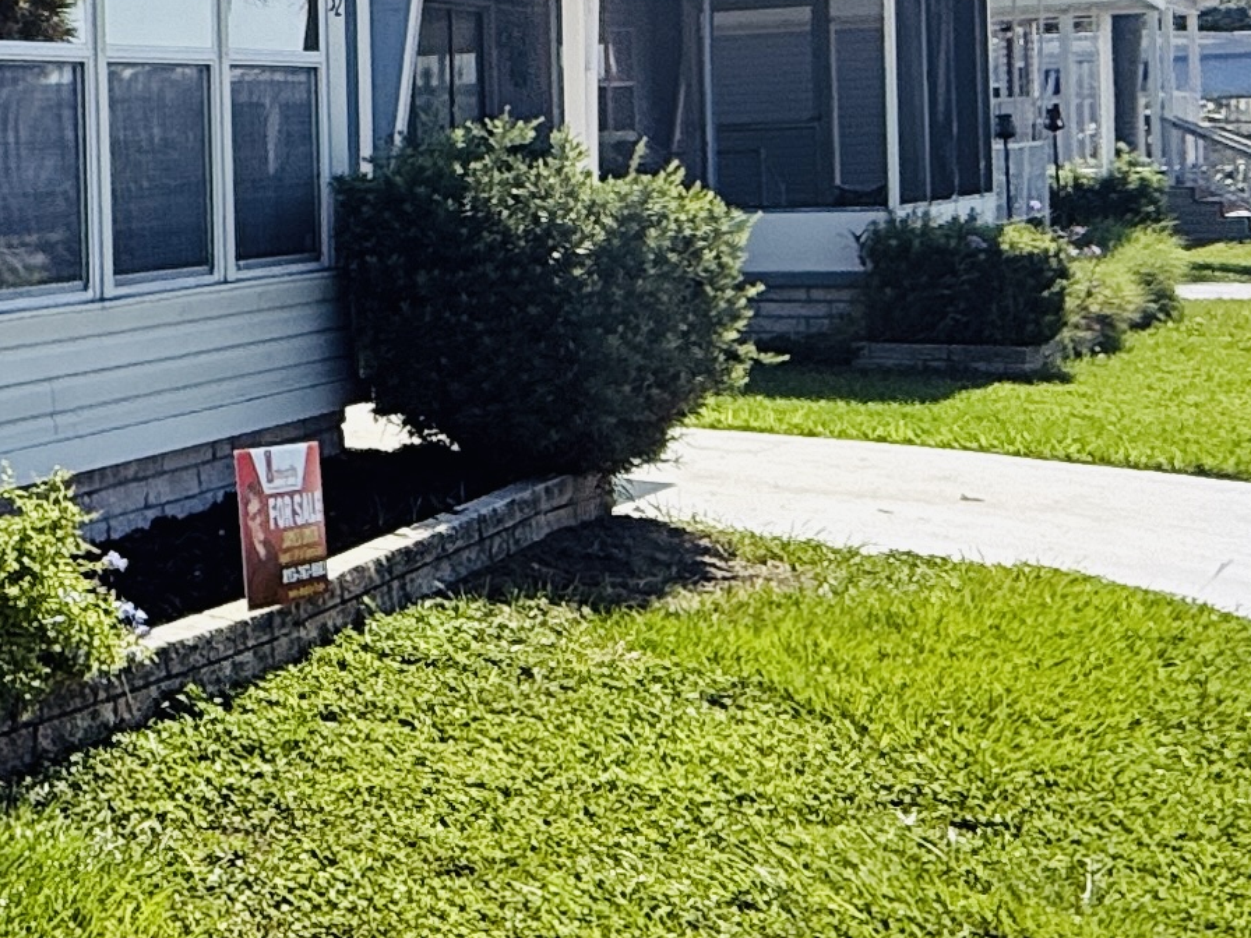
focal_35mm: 63
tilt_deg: +1.7
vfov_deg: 23.0
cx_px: -785
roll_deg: +2.7
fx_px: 2277
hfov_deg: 22.8
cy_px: 214
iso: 64
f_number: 2.2
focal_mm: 2.22
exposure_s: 1/1848
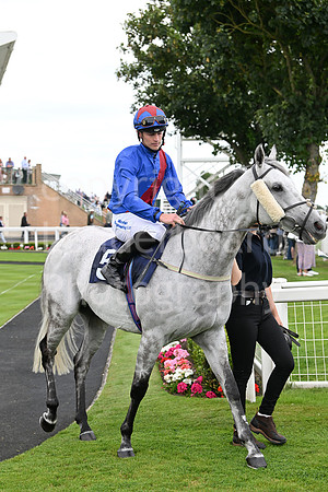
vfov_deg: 28.8
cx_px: 164
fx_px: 957
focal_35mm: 70
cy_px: 246
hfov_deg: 19.5
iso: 1000
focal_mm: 70
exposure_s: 1/800
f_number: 5
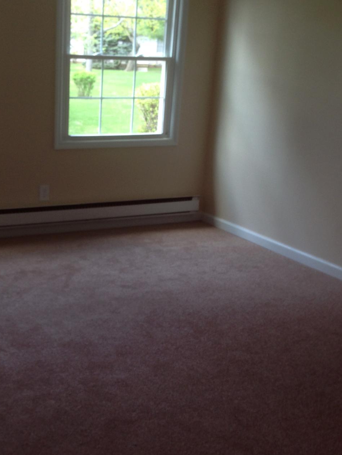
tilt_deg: -17.2
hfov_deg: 27.8
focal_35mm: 52
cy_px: 261
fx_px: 685
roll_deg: -2.8
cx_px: 98
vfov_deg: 36.7
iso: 50
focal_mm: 4.12
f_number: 2.4
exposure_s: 1/60
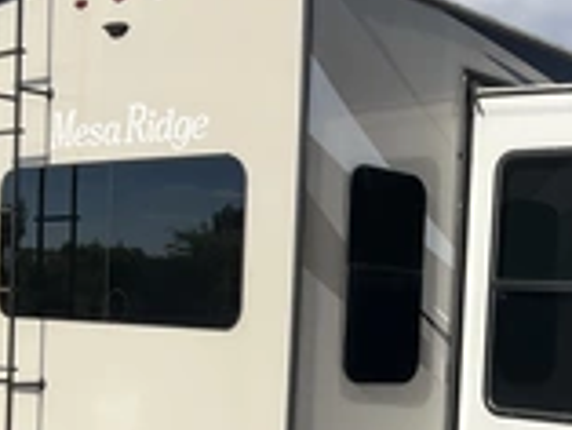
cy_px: 386
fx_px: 1224
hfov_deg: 25.3
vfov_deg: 19.6
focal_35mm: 74
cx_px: 543
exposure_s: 1/2320
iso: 25
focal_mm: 3
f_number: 1.8
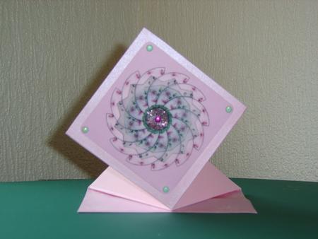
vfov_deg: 24.4
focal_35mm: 60
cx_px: 159
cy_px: 120
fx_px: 551
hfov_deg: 32.2
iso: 50
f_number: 3.5
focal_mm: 12.3
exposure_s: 1/40
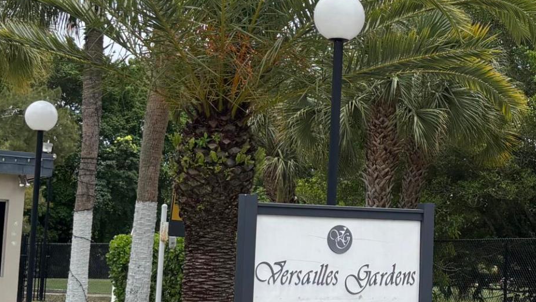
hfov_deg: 23.3
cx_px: 474
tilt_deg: +7.0
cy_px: 110
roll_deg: -1.6
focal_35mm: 89
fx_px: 1265
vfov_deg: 13.6
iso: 50
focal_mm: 5.96
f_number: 1.6
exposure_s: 1/3021
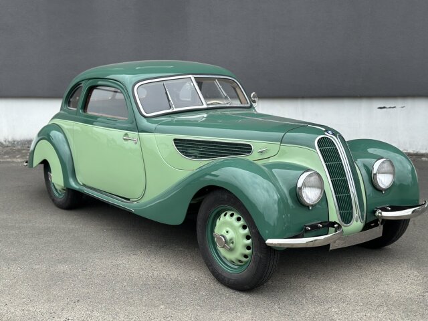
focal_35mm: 48
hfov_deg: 39.7
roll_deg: +0.8
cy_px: 160
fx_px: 593
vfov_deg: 30.3
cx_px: 214
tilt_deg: -10.6
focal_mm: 6.86
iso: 80
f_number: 1.78
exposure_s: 1/1815
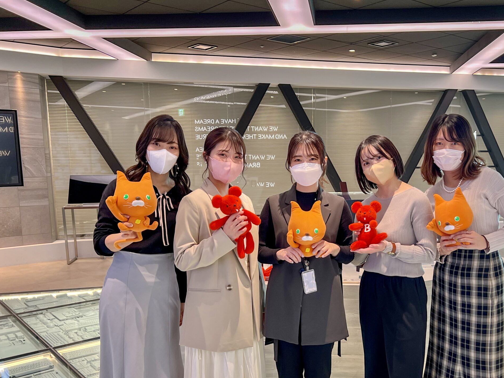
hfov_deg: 52.1
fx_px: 510
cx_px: 312
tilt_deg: -8.3
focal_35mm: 35
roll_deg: +0.5
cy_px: 237
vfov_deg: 40.4
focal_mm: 5.7
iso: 80
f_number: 1.5
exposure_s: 1/61
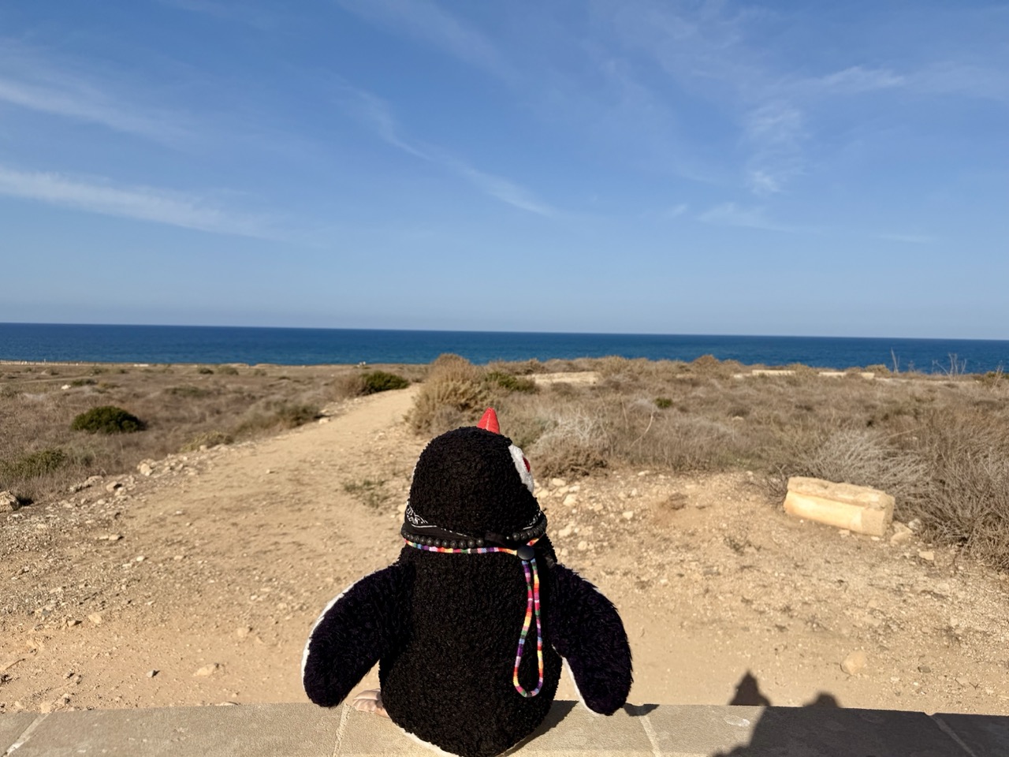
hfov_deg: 71.6
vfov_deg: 56.8
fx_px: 700
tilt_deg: -4.5
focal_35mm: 24
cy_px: 378
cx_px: 504
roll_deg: -1.3
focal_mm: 6.76
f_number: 1.78
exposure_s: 1/11905
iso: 80
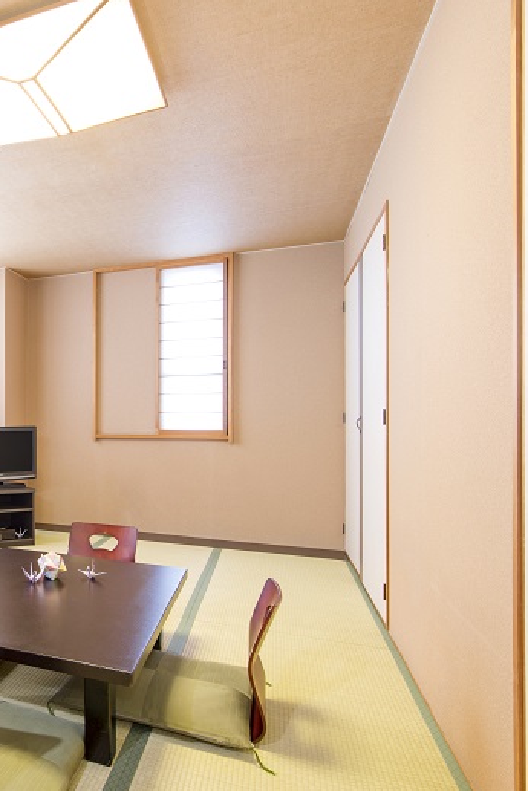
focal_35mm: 26
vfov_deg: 69.3
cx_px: -19
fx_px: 572
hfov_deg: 41.8
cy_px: 422
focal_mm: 16
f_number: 8
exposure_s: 2
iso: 100
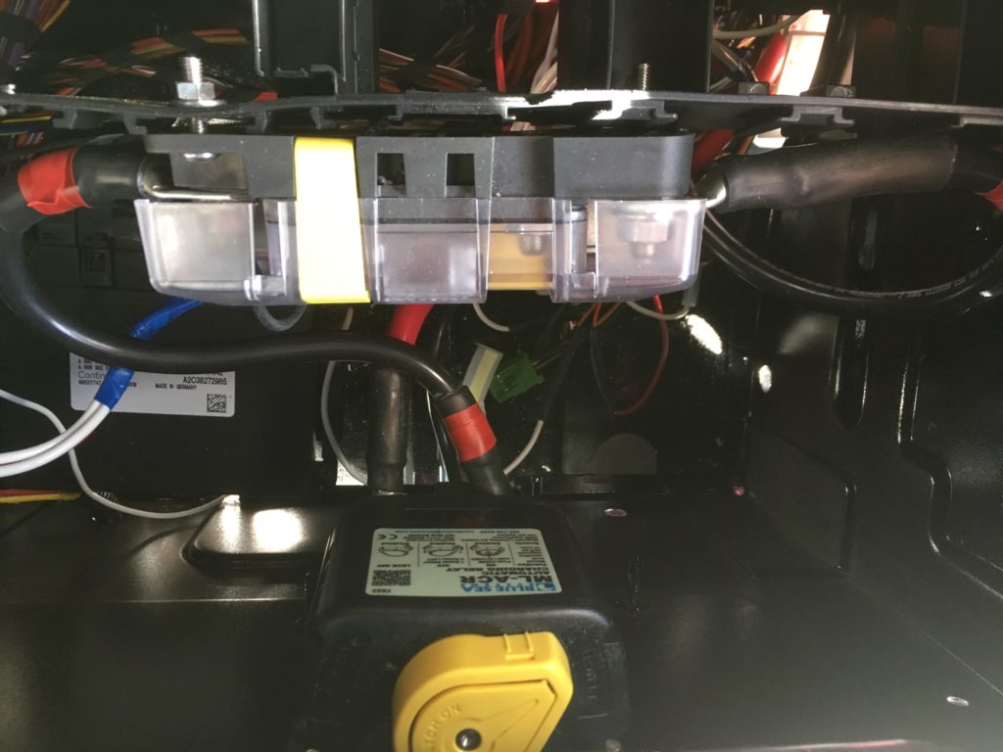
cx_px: 502
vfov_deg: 48.2
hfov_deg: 61.7
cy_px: 376
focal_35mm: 29
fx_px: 840
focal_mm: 4.15
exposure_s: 1/30
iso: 100
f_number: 2.2
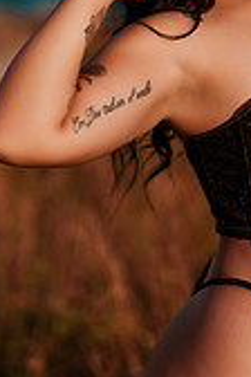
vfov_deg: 13.2
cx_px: 220
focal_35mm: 155
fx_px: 1621
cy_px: 76
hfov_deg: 8.8
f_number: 1.4
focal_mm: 58
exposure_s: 1/8000
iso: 100
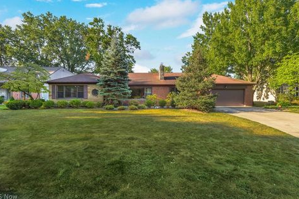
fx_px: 133
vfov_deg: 73.6
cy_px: 95
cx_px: 147
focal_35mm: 16
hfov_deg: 96.8
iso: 100
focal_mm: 15
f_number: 9
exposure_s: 1/60
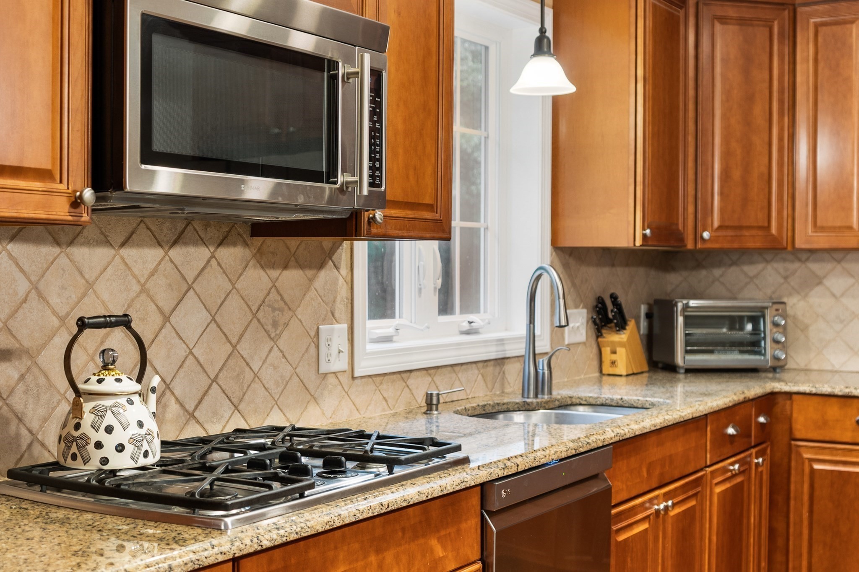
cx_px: 430
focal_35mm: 48
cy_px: 286
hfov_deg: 41.1
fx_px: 1145
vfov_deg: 28.1
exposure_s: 1/3
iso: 400
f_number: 4
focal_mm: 32
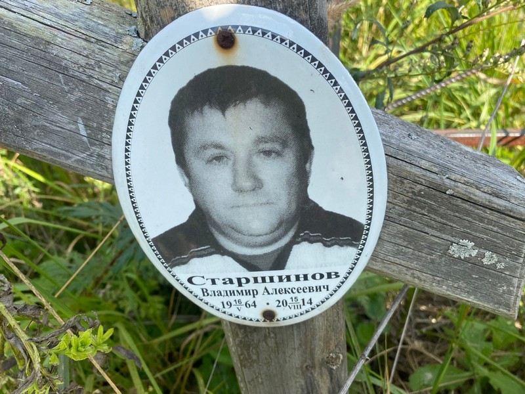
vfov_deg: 53.1
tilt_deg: -37.5
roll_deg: +3.7
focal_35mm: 26
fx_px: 394
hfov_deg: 67.3
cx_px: 262
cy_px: 197
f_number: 1.8
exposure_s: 1/890
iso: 32
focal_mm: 4.25
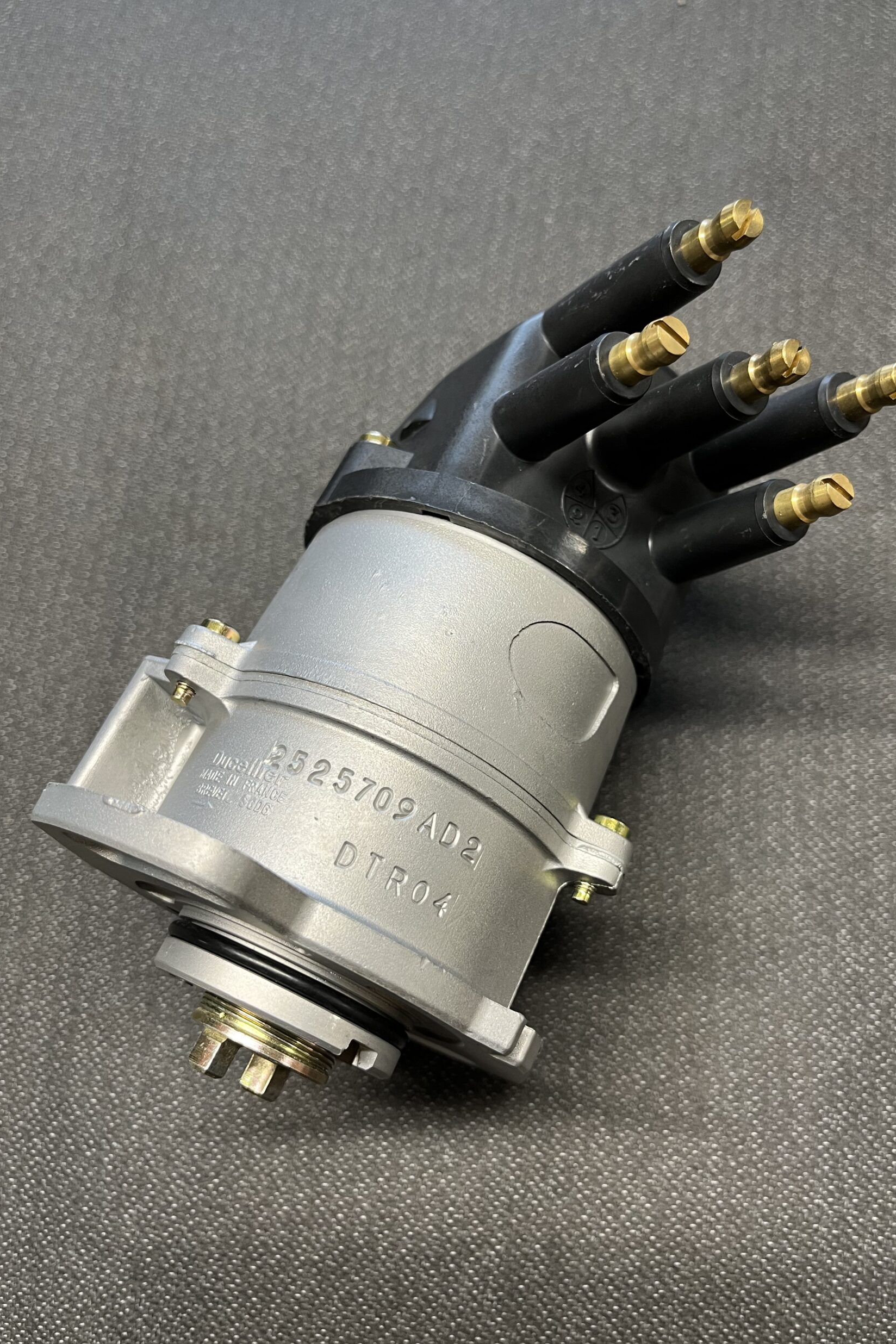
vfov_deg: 65.5
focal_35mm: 28
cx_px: 467
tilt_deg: -72.6
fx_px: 1045
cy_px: 669
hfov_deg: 46.4
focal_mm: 5.1
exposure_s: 1/50
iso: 80
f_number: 1.6
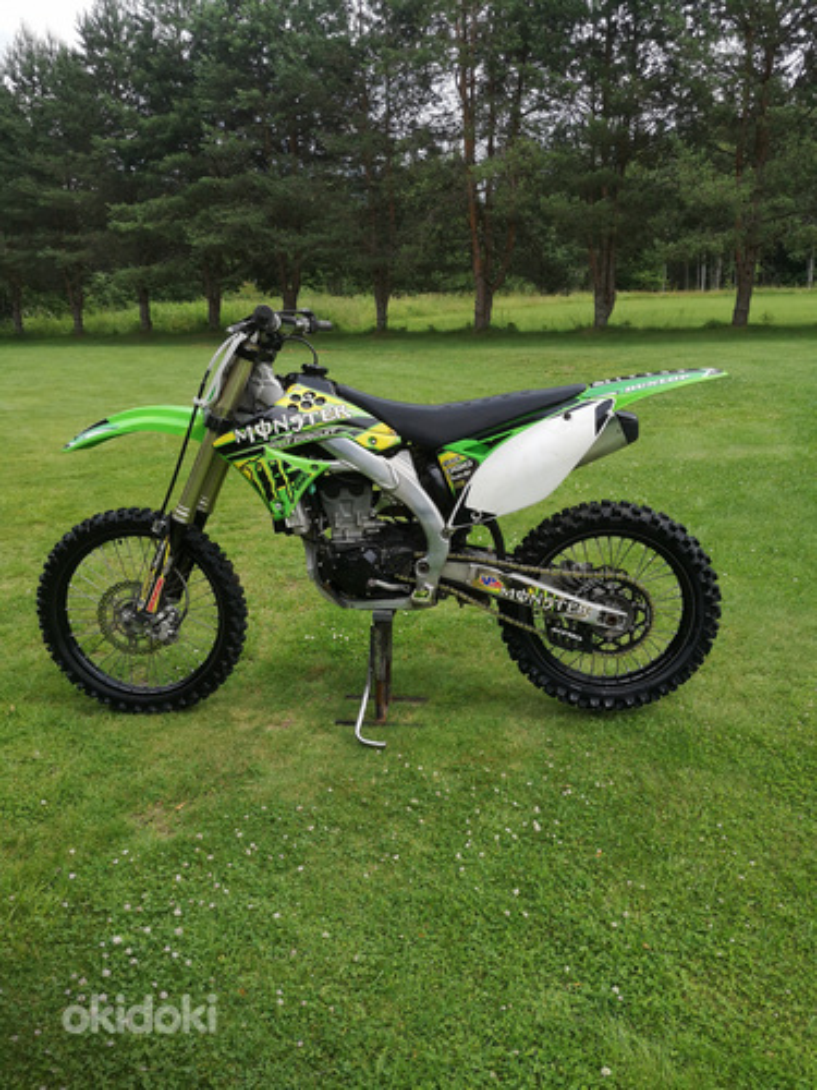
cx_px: 408
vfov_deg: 65.3
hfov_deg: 51.4
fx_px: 850
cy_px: 545
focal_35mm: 27
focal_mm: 3.95
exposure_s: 1/1393
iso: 50
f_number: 1.8
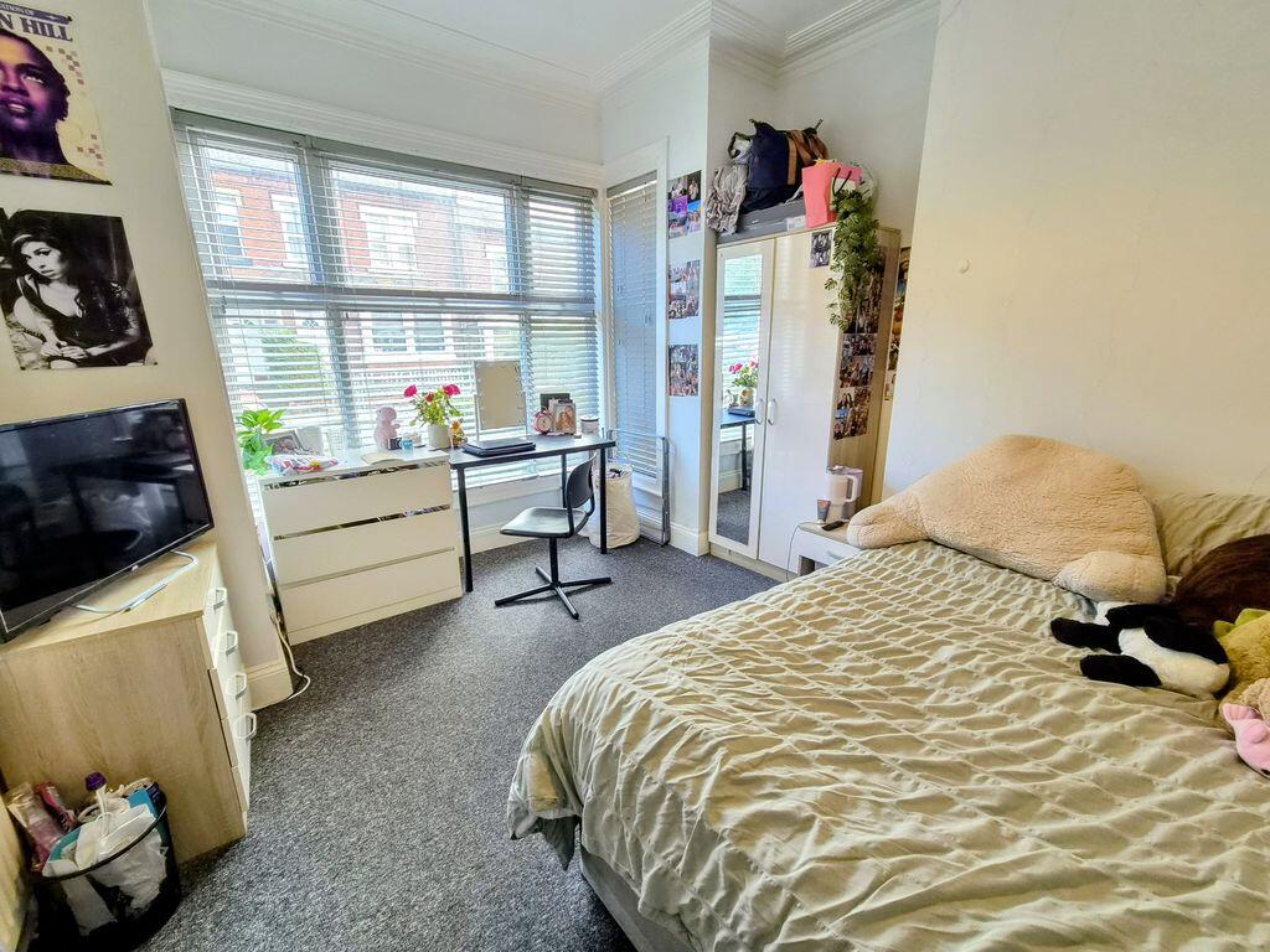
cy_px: 476
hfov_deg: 106.2
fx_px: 477
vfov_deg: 89.9
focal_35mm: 13
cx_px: 635
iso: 250
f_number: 2.2
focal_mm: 2.2
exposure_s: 1/100
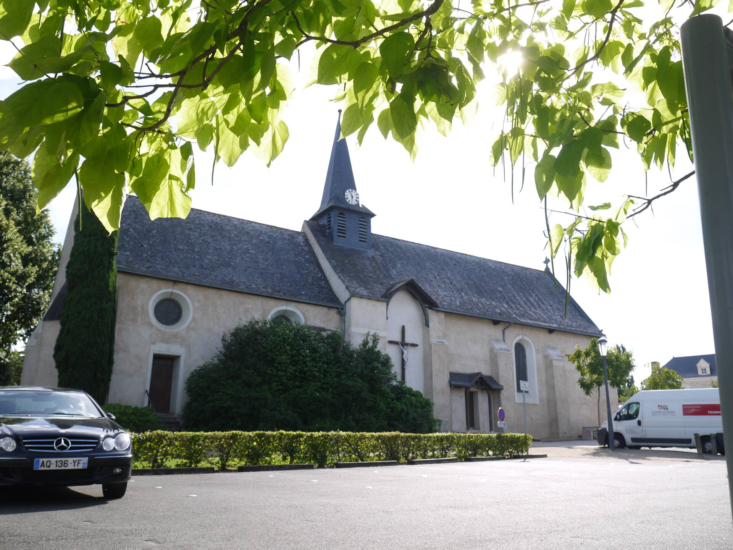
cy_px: 275
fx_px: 635
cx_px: 366
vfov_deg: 46.8
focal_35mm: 30
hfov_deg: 60.0
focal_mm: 15
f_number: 6.3
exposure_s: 1/320
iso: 160
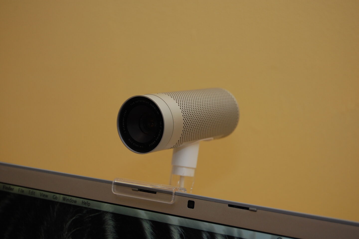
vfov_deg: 16.5
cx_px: 180
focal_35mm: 82
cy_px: 120
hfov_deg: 24.6
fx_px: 822
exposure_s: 1/60
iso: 200
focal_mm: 55
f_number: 5.6
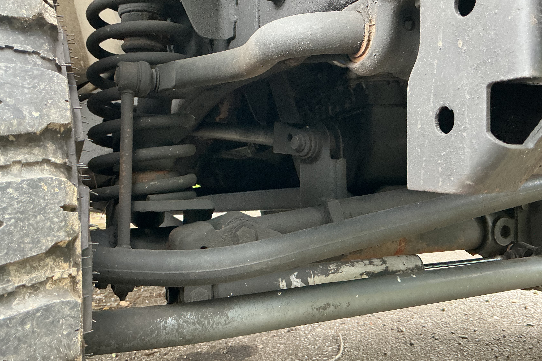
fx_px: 542
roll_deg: -0.1
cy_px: 143
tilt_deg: +1.8
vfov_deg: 36.7
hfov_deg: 53.1
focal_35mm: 36
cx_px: 291
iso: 250
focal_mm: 3
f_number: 1.8
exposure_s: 1/60
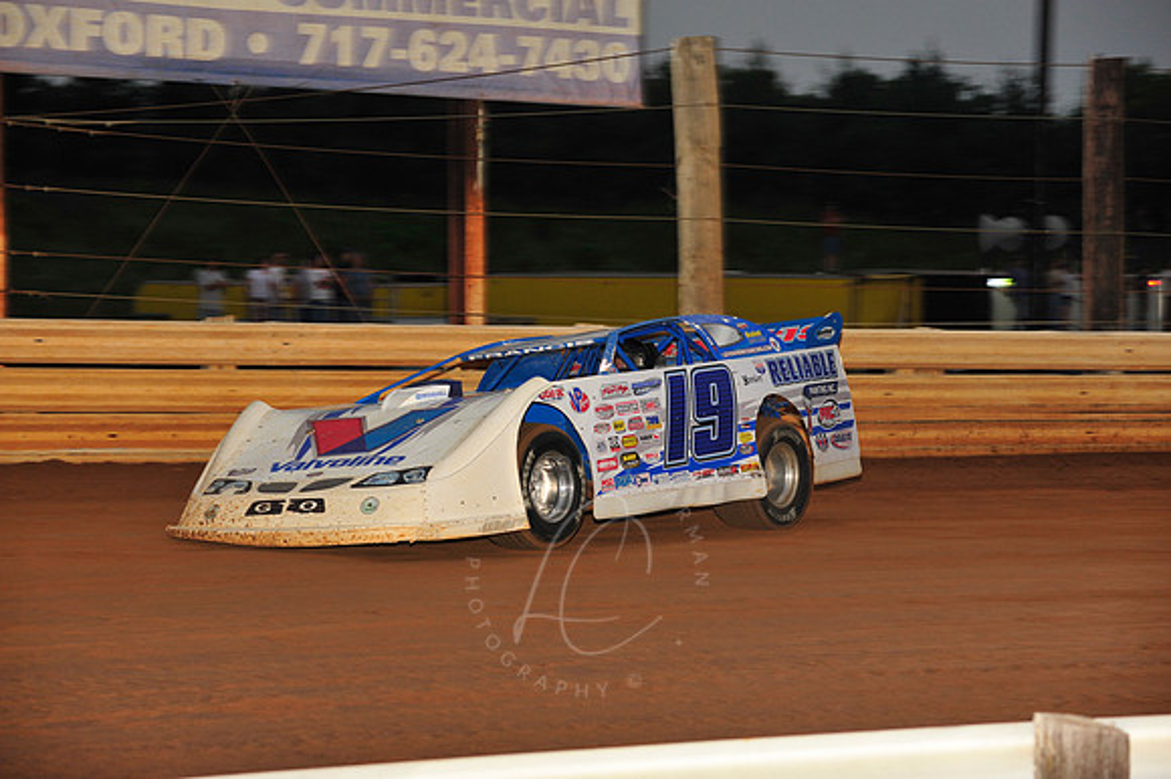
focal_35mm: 125
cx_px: 586
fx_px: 4063
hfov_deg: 16.4
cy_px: 390
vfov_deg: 11.0
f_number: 6.3
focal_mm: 125
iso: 800
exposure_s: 1/320
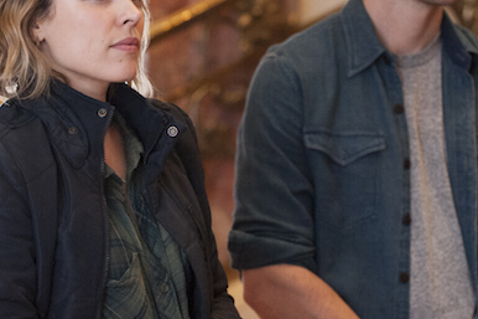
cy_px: 134
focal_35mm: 203
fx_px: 2694
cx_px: 259
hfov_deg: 10.1
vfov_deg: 6.8
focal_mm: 98
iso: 3200
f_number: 4
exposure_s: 1/125
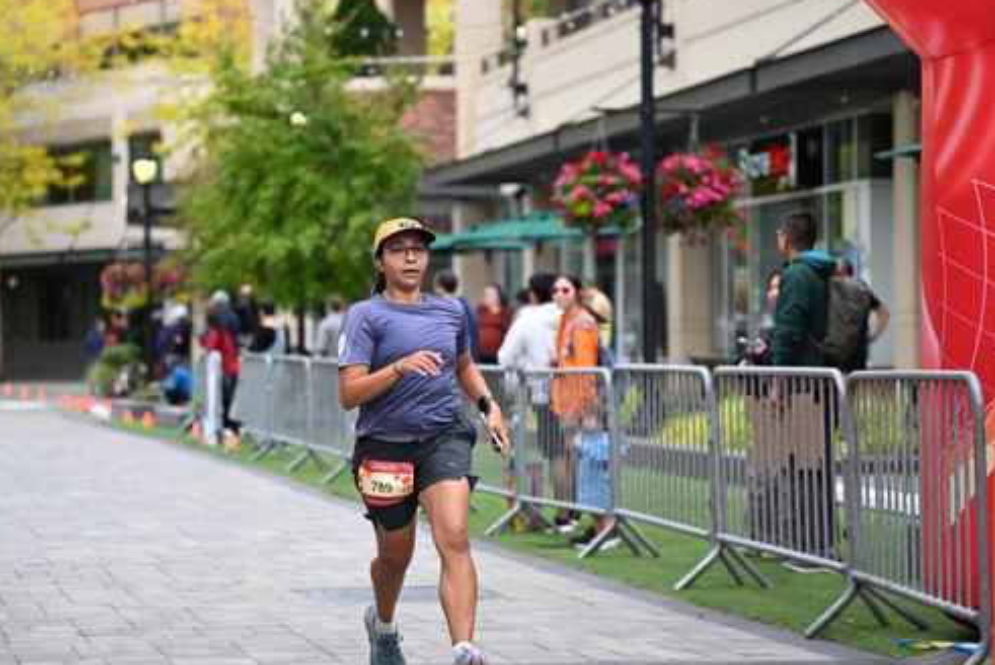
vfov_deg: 13.3
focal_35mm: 103
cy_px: 329
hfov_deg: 19.8
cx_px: 442
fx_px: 2848
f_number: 2.8
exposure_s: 1/2000
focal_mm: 92
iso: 640
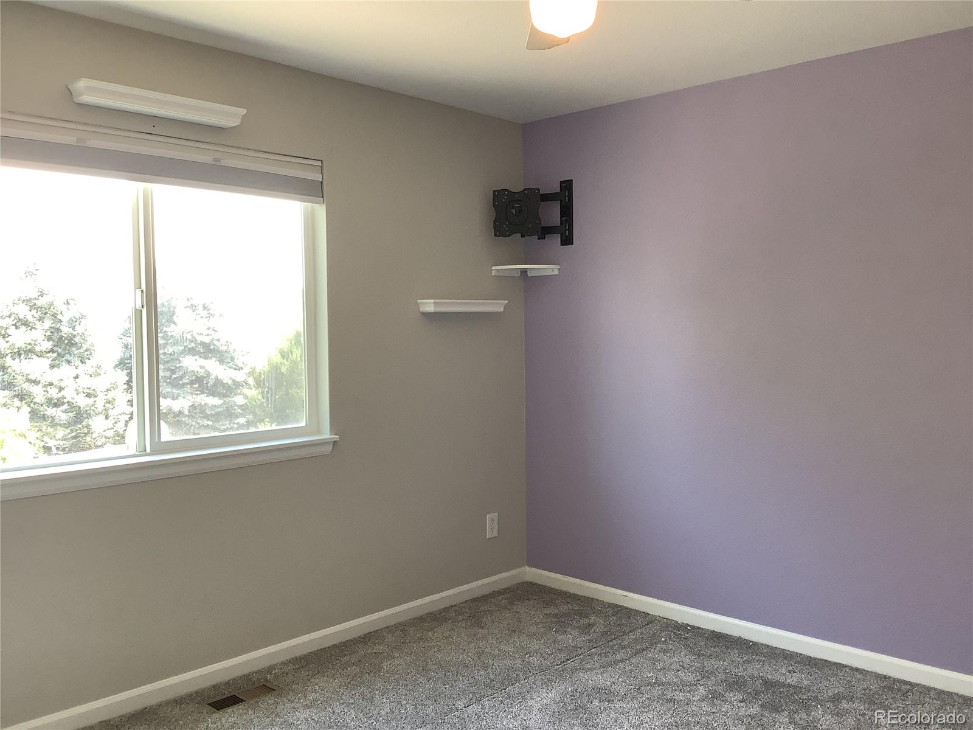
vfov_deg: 45.4
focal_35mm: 31
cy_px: 365
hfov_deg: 58.4
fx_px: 871
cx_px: 486
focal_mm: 3.3
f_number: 2.4
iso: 50
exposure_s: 1/60
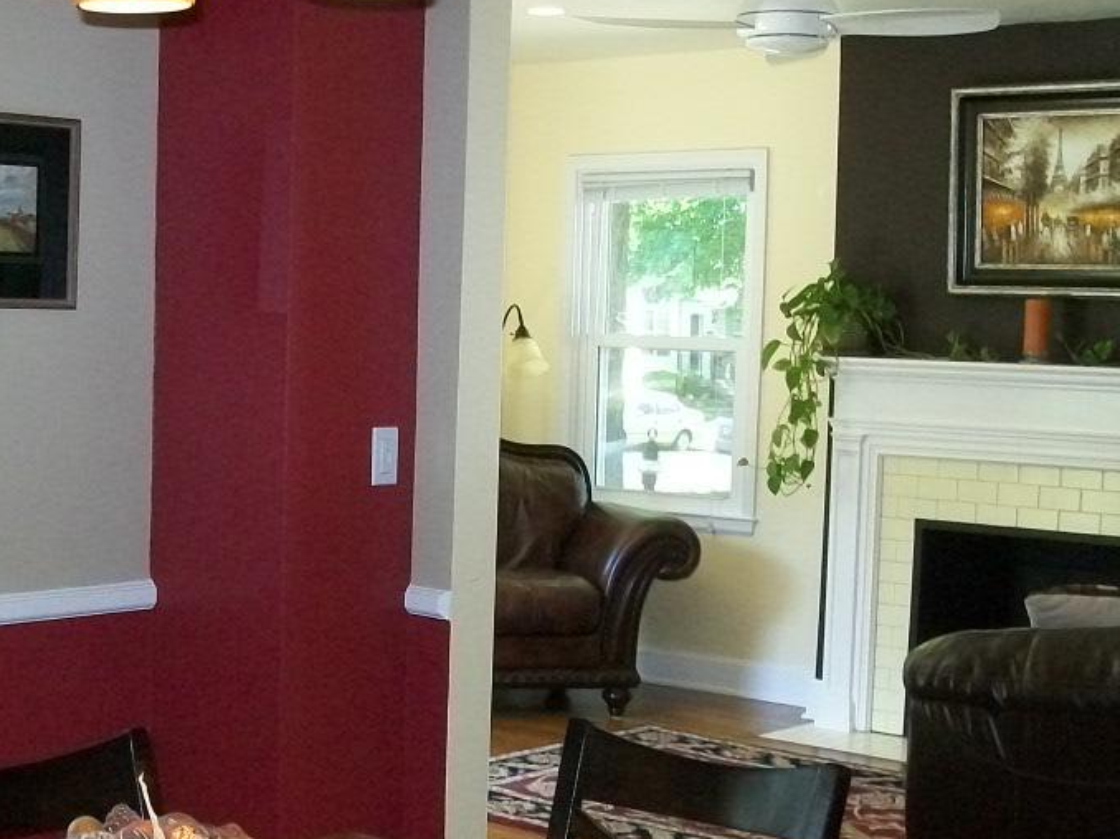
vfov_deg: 21.4
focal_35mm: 68
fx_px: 2199
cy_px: 614
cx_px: 274
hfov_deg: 28.1
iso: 160
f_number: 2.7
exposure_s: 1/60
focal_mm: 6
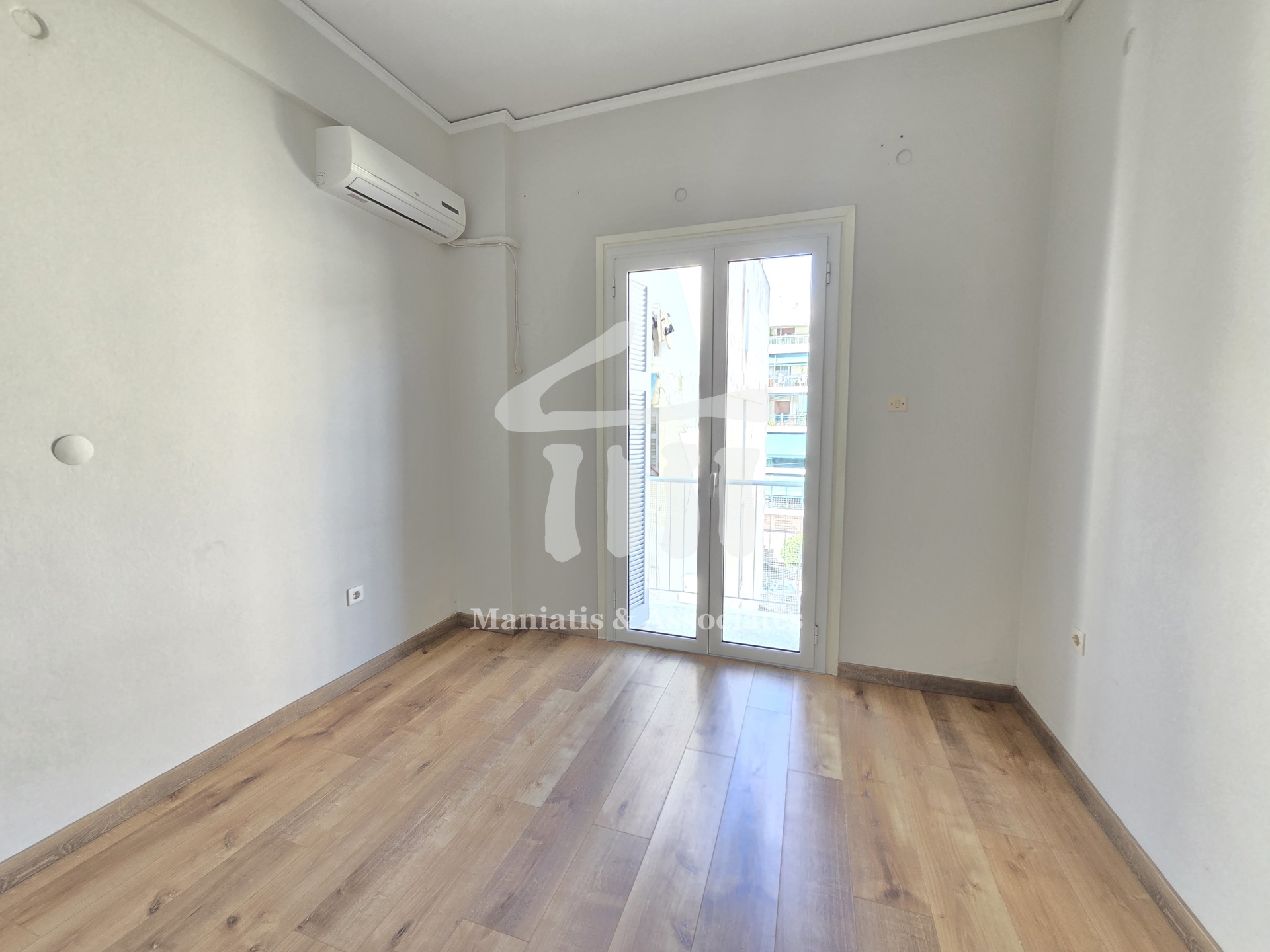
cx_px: 635
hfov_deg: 106.2
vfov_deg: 89.9
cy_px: 476
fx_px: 477
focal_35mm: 13
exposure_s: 1/50
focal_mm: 2.2
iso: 80
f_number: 2.2
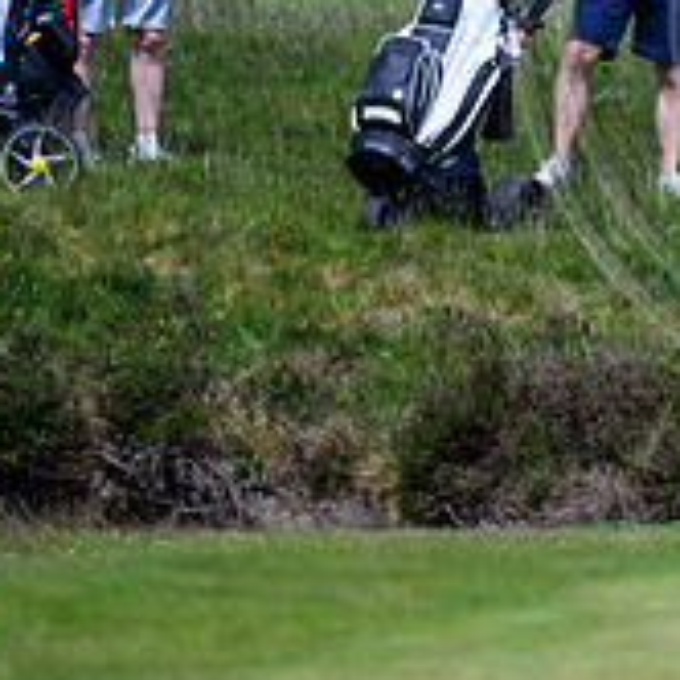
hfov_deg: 1.1
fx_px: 37004
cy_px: 2
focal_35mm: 1665
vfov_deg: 1.1
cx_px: 934
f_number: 4.5
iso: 500
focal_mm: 560
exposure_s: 1/4000
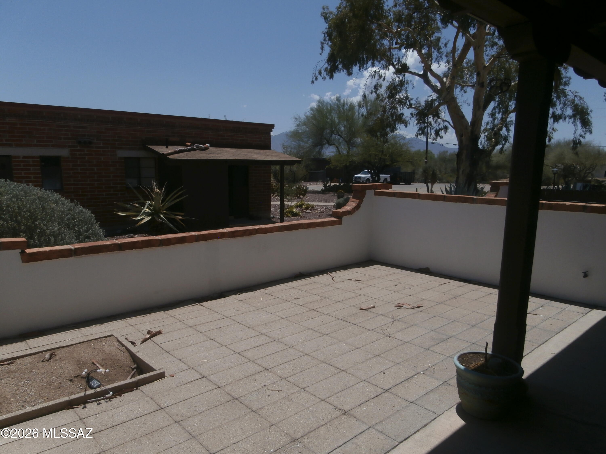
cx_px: 303
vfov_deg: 56.8
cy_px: 227
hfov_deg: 71.6
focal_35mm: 24
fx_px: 420
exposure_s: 1/500
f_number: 7.9
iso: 100
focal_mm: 4.2
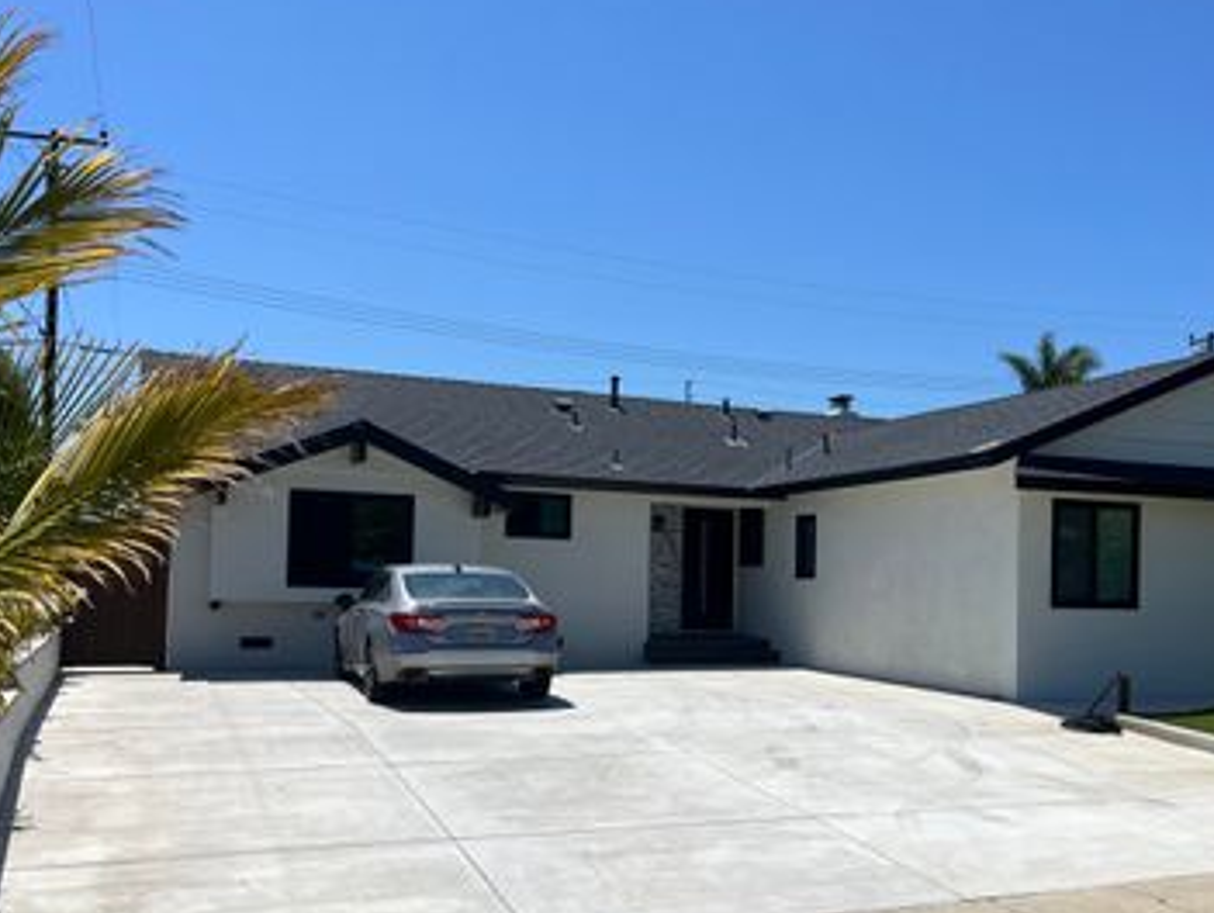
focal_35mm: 37
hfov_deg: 49.3
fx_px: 1299
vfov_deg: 38.6
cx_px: 795
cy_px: 545
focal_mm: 5.7
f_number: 1.5
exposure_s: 1/8696
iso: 50
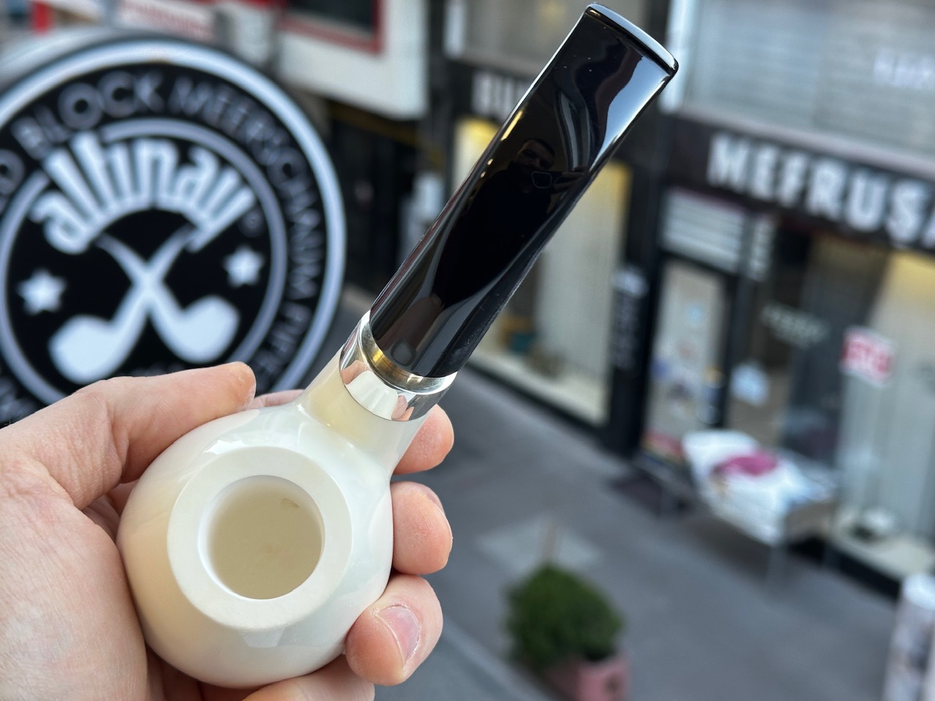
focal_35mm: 48
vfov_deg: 30.3
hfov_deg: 39.7
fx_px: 1297
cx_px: 468
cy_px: 350
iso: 80
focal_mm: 6.86
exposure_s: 1/100
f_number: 1.78
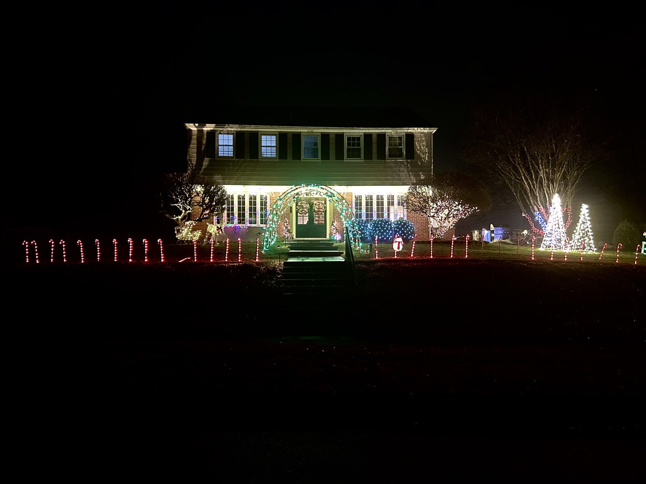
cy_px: 242
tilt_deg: +1.8
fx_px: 485
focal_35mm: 26
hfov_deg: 67.3
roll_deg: -0.1
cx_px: 323
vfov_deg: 53.1
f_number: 1.5
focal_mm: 5.7
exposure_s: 1/24
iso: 1000
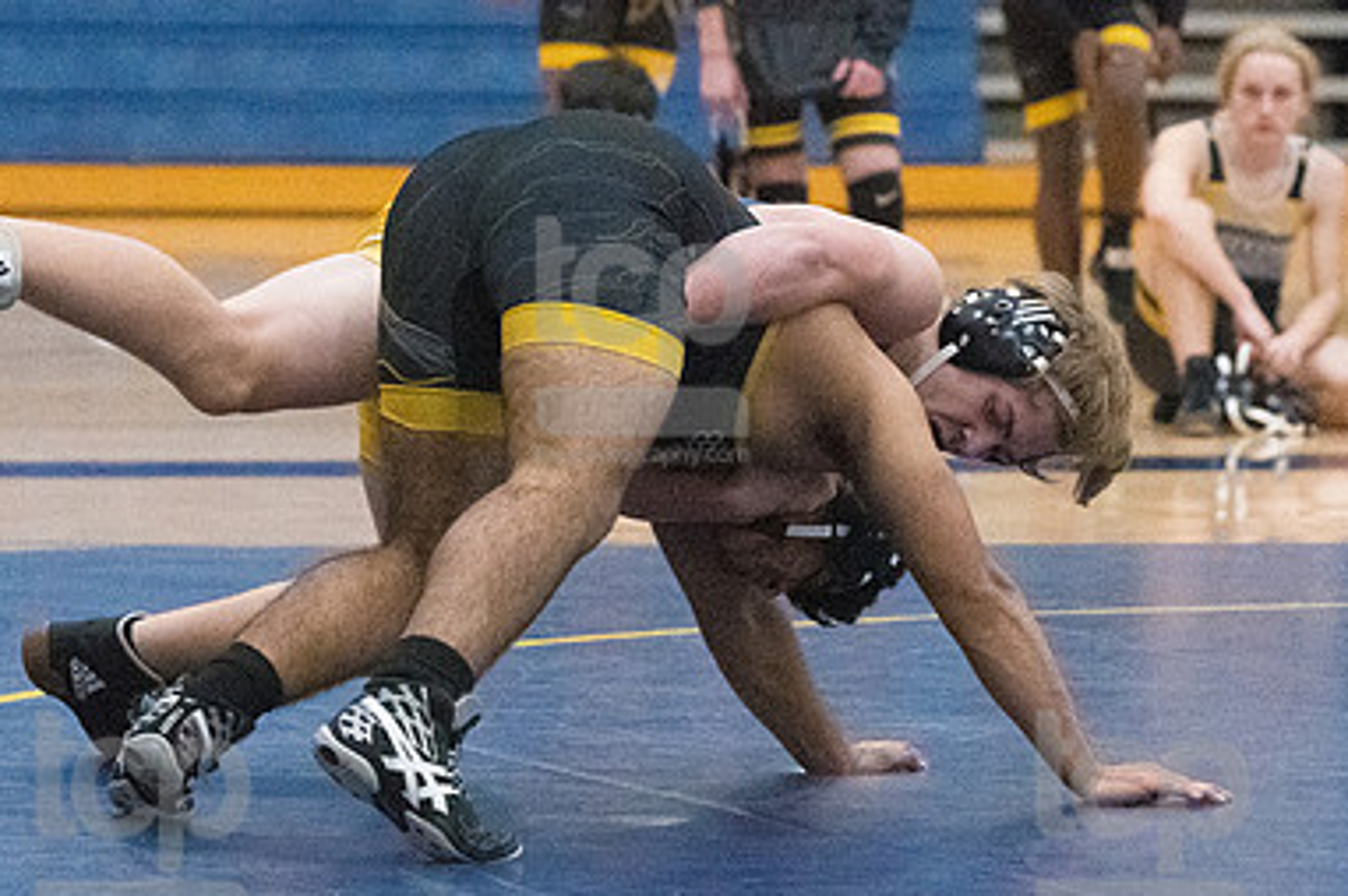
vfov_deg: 4.8
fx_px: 10625
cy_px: 342
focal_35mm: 284
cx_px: 642
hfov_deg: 7.3
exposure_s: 1/1000
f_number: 4.5
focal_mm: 125
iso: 8000
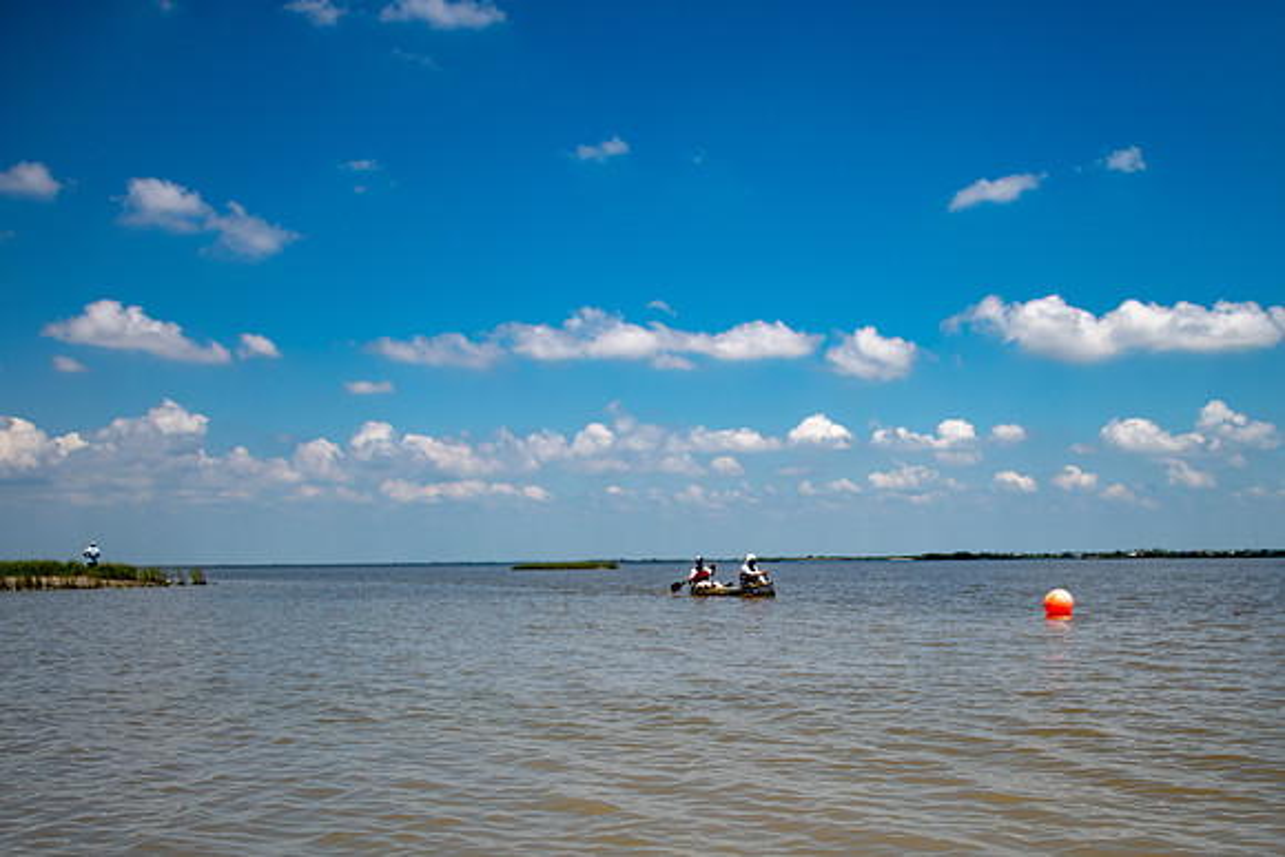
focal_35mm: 42
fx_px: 1508
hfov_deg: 46.0
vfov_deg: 31.5
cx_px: 739
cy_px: 566
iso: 72
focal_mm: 32
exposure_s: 1/2000
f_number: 4
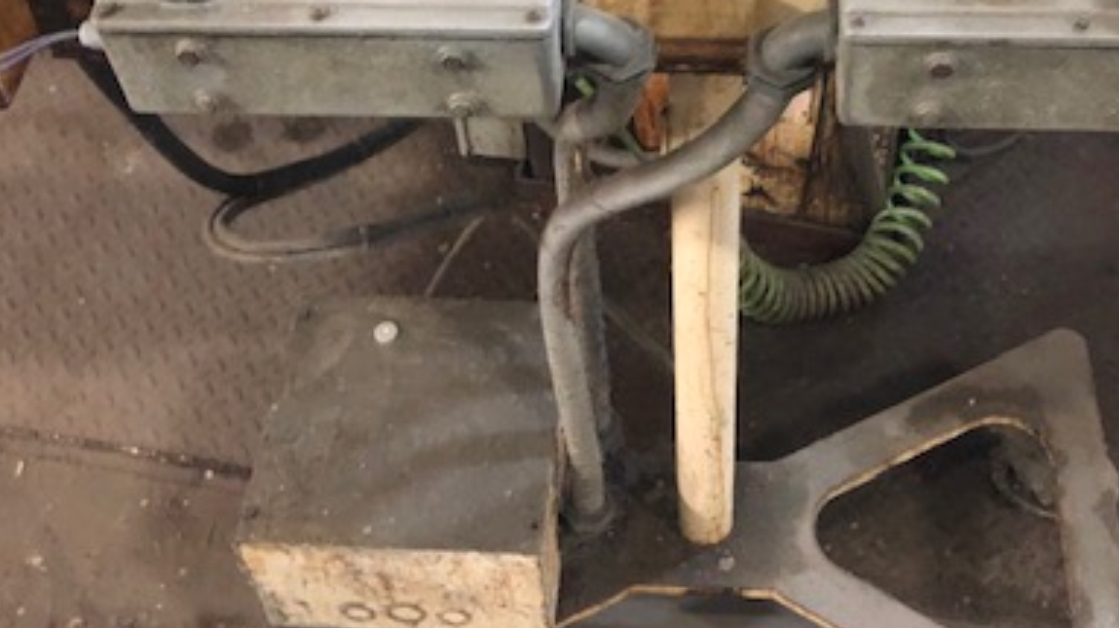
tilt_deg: -45.7
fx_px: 1513
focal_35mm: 51
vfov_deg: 23.1
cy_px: 120
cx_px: 675
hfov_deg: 40.4
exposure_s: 1/5
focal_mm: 3.99
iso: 100
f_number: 1.8
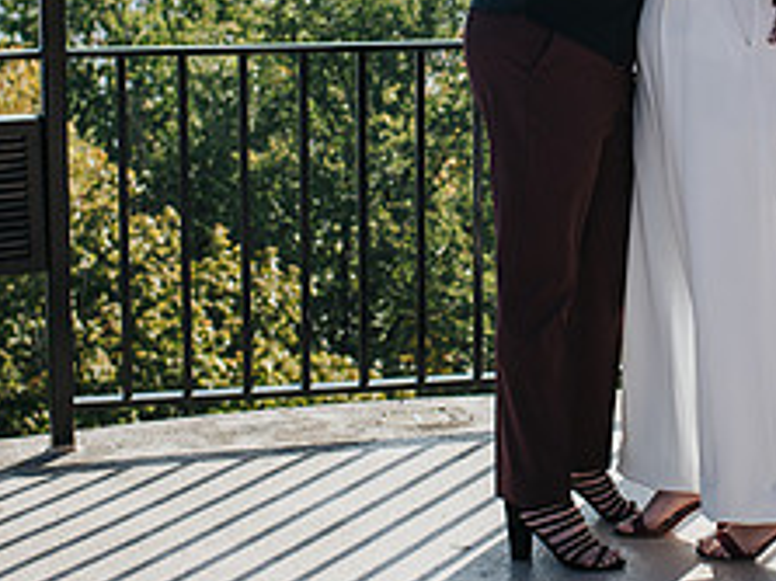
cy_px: 59
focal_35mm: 93
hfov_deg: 20.9
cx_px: 585
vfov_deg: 15.7
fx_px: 2084
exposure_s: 1/1000
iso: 100
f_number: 3.2
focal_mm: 35
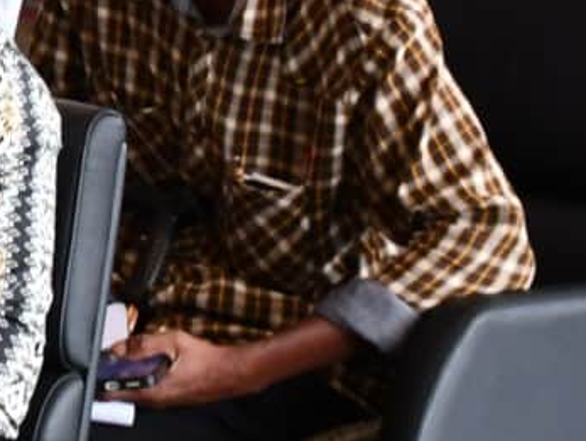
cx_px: -942
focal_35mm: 289
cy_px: -94
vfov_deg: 5.1
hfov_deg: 6.4
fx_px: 4897
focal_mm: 34
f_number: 4.2
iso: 800
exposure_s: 1/250
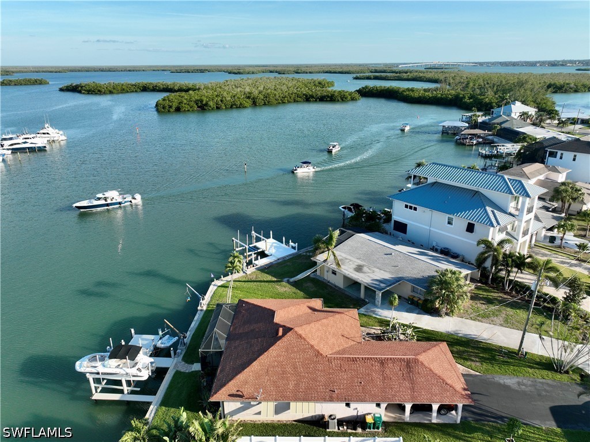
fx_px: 409
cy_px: 221
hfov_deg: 71.6
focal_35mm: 24
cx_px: 295
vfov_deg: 56.8
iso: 130
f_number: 2.8
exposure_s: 1/1250
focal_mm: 12.29
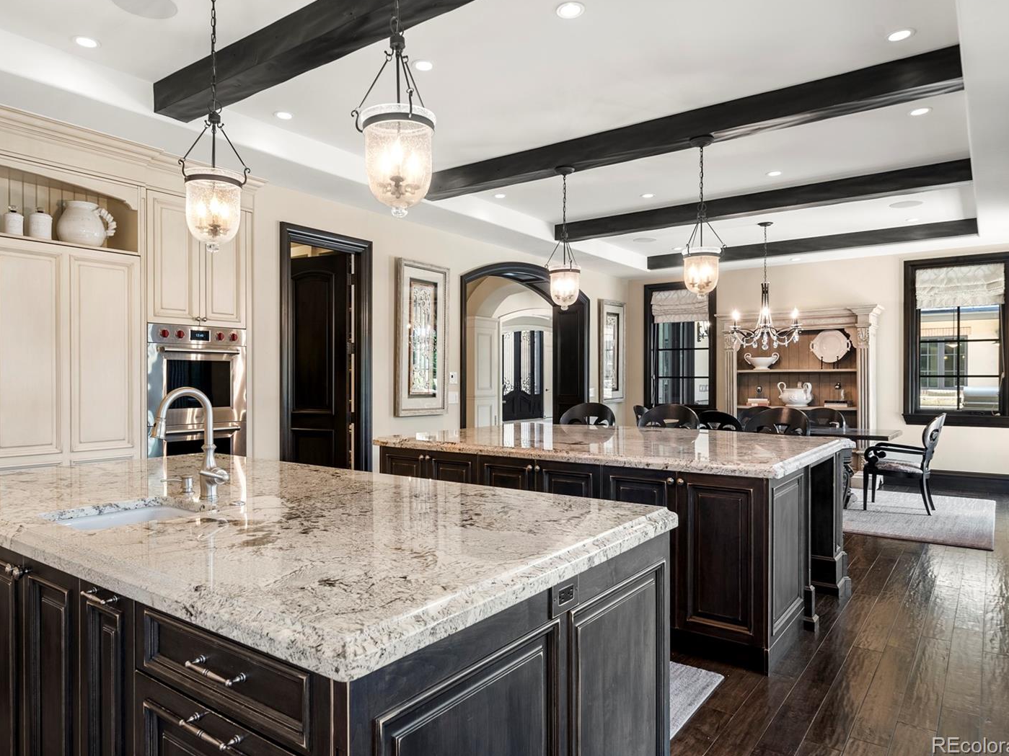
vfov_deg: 61.1
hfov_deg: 76.3
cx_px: 472
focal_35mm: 22
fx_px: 641
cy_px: 375
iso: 200
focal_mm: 20
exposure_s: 1/1.25
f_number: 8
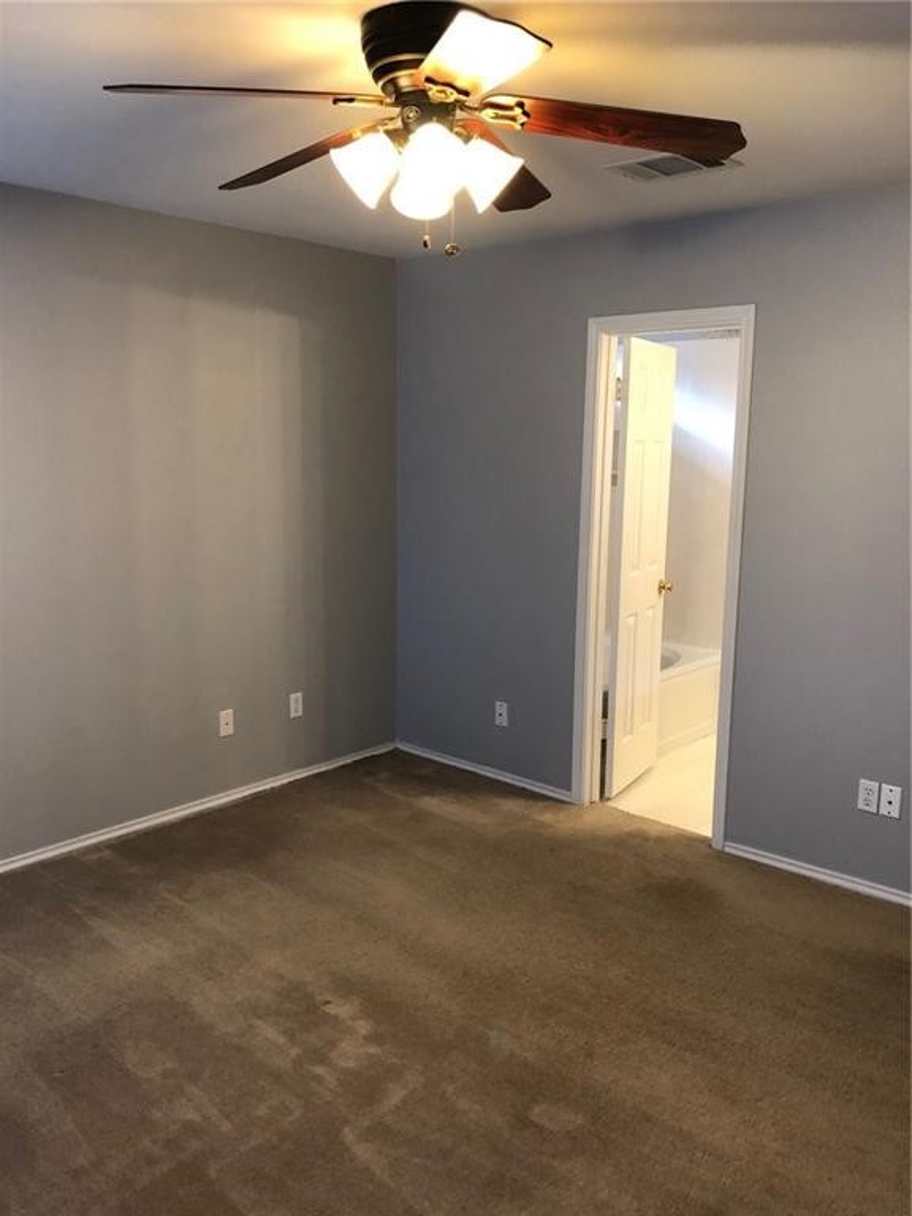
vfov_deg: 63.4
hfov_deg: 49.7
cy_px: 608
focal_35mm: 28
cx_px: 456
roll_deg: -0.8
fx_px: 984
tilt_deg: -8.2
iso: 64
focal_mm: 3.99
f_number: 1.8
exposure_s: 1/15
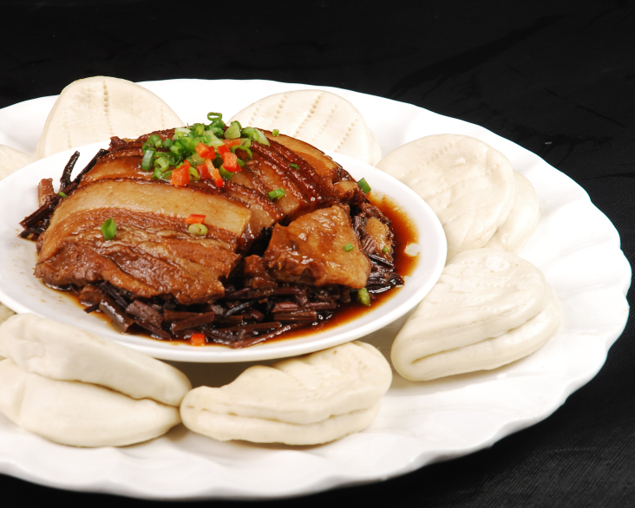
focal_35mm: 138
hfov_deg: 13.9
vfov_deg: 11.2
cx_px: 220
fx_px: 2594
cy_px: 280
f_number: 10
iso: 100
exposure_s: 1/125
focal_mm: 70
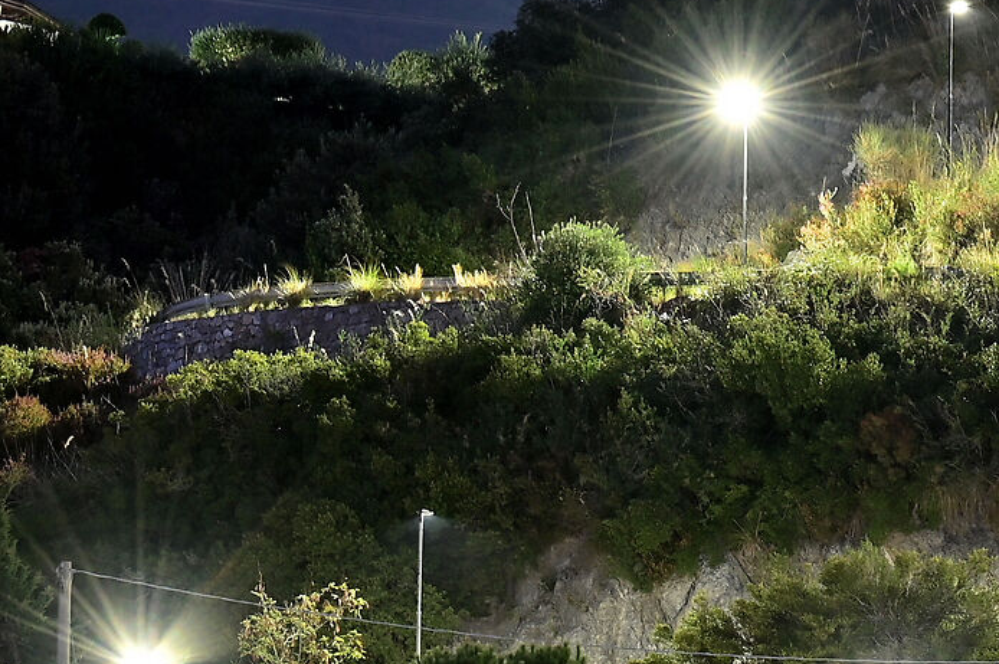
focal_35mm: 571
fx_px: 15826
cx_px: 1599
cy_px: -277
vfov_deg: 2.4
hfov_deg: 3.6
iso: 100
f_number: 7.1
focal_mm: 165
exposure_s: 10
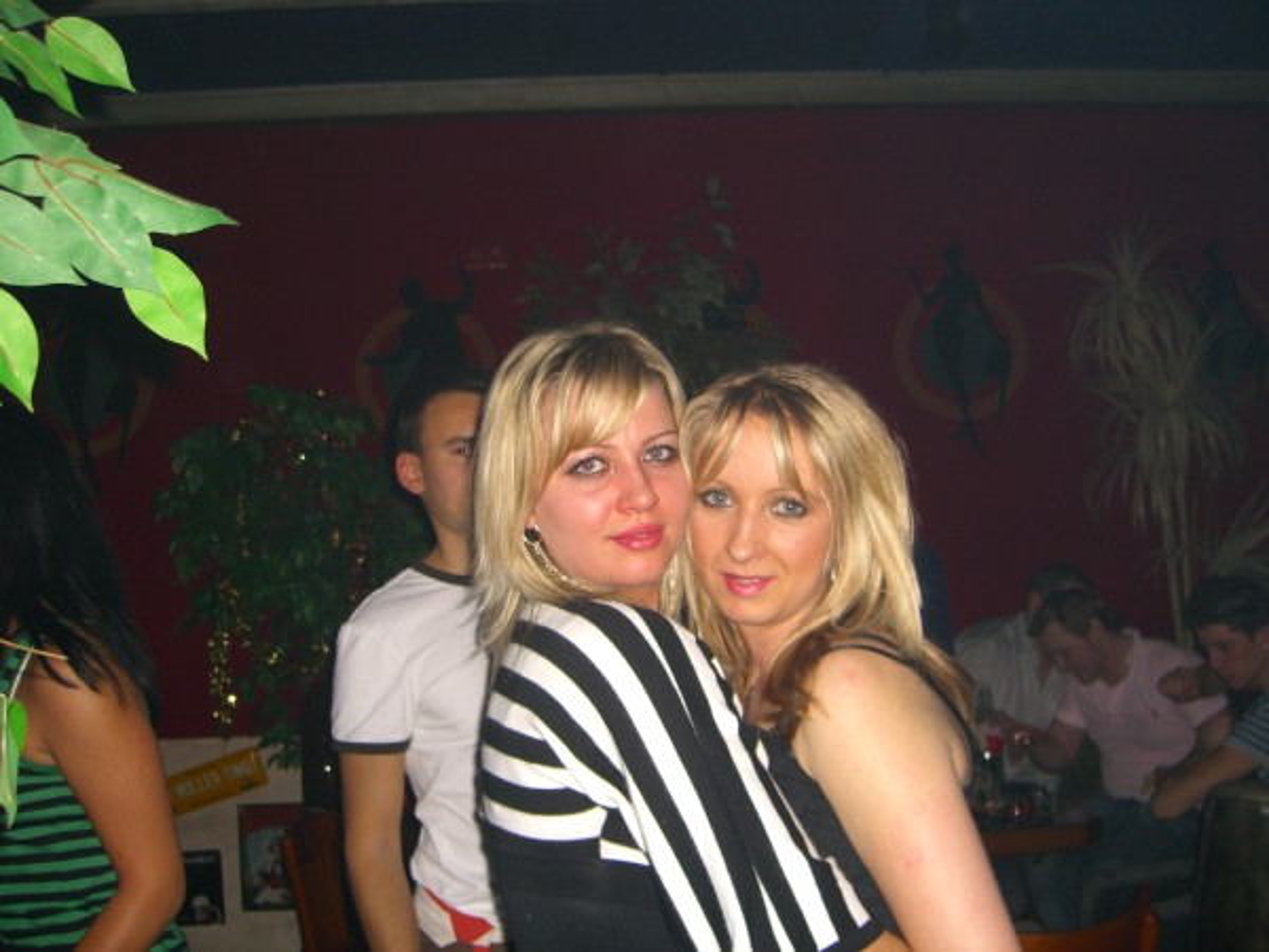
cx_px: 634
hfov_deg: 49.0
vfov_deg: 37.7
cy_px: 476
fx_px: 1393
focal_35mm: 38
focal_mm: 7.9
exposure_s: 1/60
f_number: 2.8
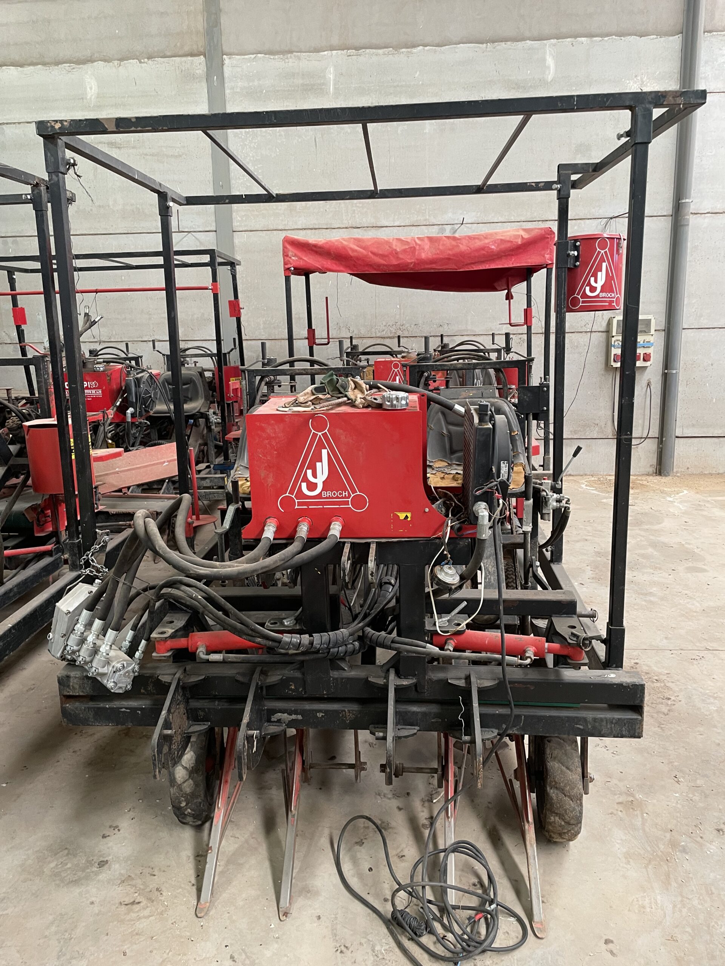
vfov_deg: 67.3
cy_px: 483
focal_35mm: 26
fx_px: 726
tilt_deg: -11.4
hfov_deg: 53.1
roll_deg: +0.9
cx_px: 362
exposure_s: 1/60
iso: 160
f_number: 1.6
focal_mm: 4.2
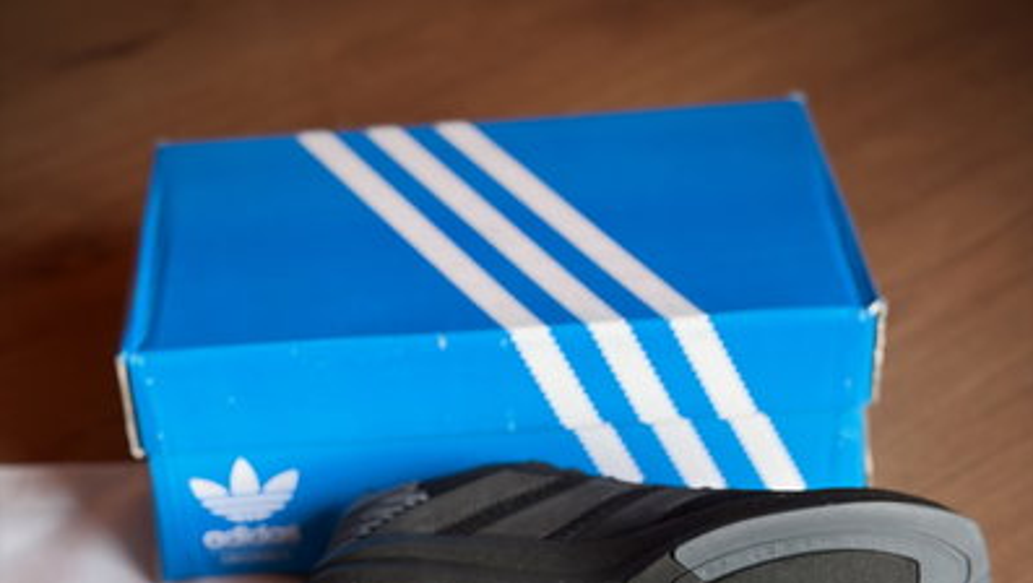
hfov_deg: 27.8
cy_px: 629
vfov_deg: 15.5
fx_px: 2083
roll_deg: +4.1
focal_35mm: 76
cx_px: 518
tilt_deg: -39.1
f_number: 1.6
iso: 125
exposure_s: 1/60
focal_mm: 5.96
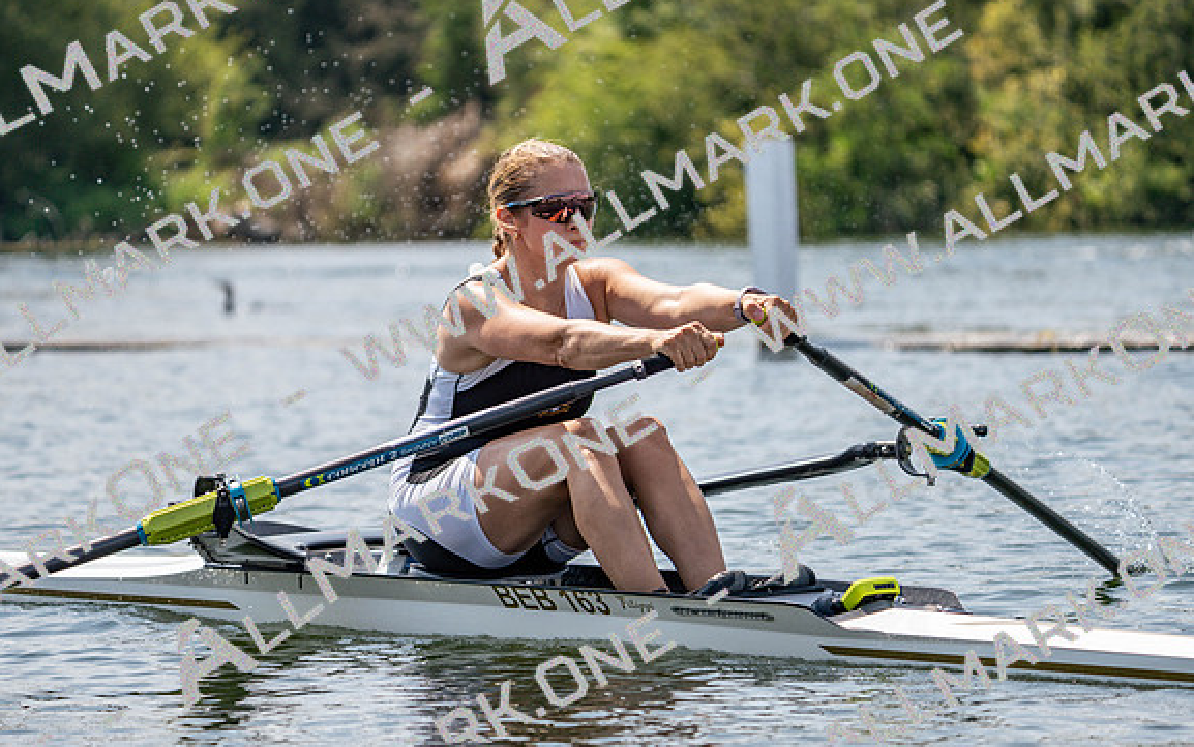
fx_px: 6673
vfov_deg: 6.4
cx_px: 596
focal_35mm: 205
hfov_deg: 10.2
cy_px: 388
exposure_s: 1/1600
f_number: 5.6
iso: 200
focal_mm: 200
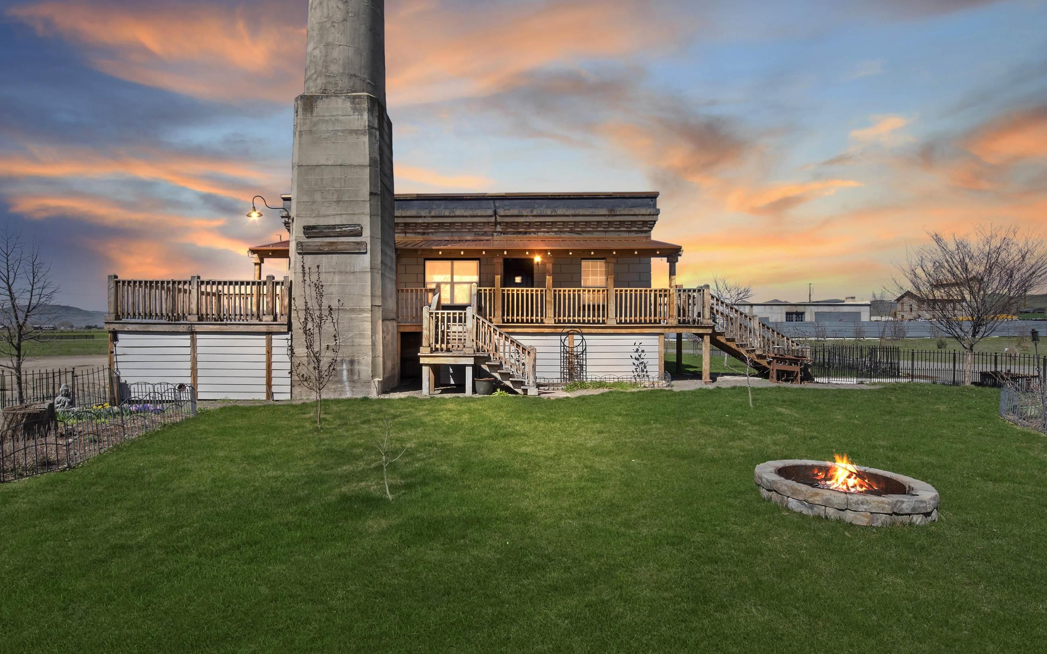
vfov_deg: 65.0
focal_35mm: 18
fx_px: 514
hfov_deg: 90.9
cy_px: 333
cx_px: 476
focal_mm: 15
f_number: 13
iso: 320
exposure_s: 1/250
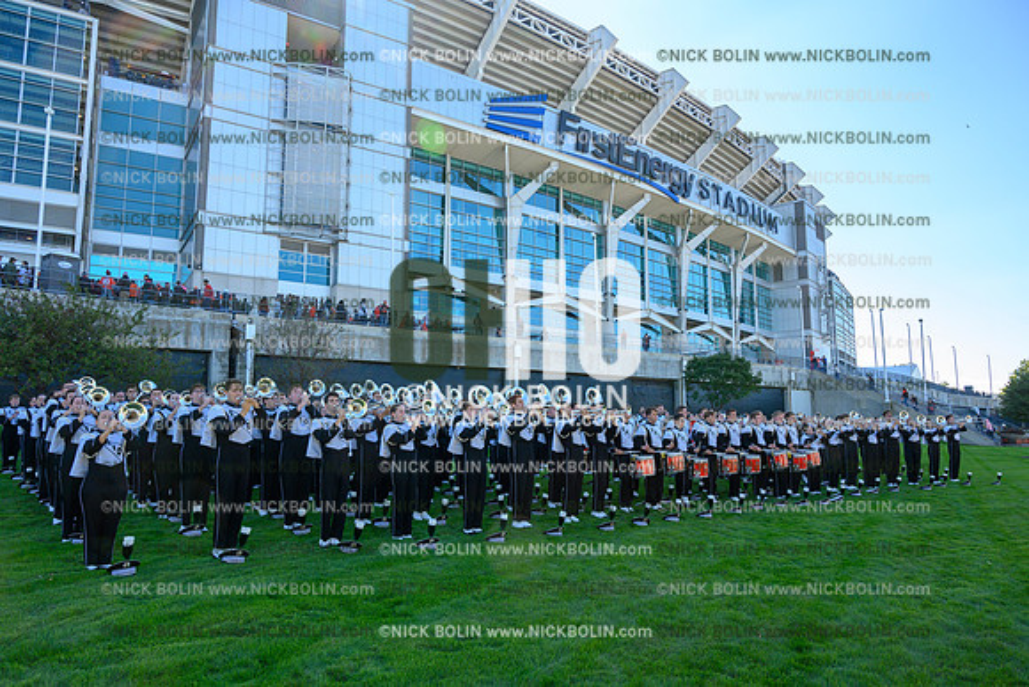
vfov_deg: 53.2
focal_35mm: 24
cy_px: 344
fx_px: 686
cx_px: 514
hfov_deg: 73.7
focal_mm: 24
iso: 800
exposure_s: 1/640
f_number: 8
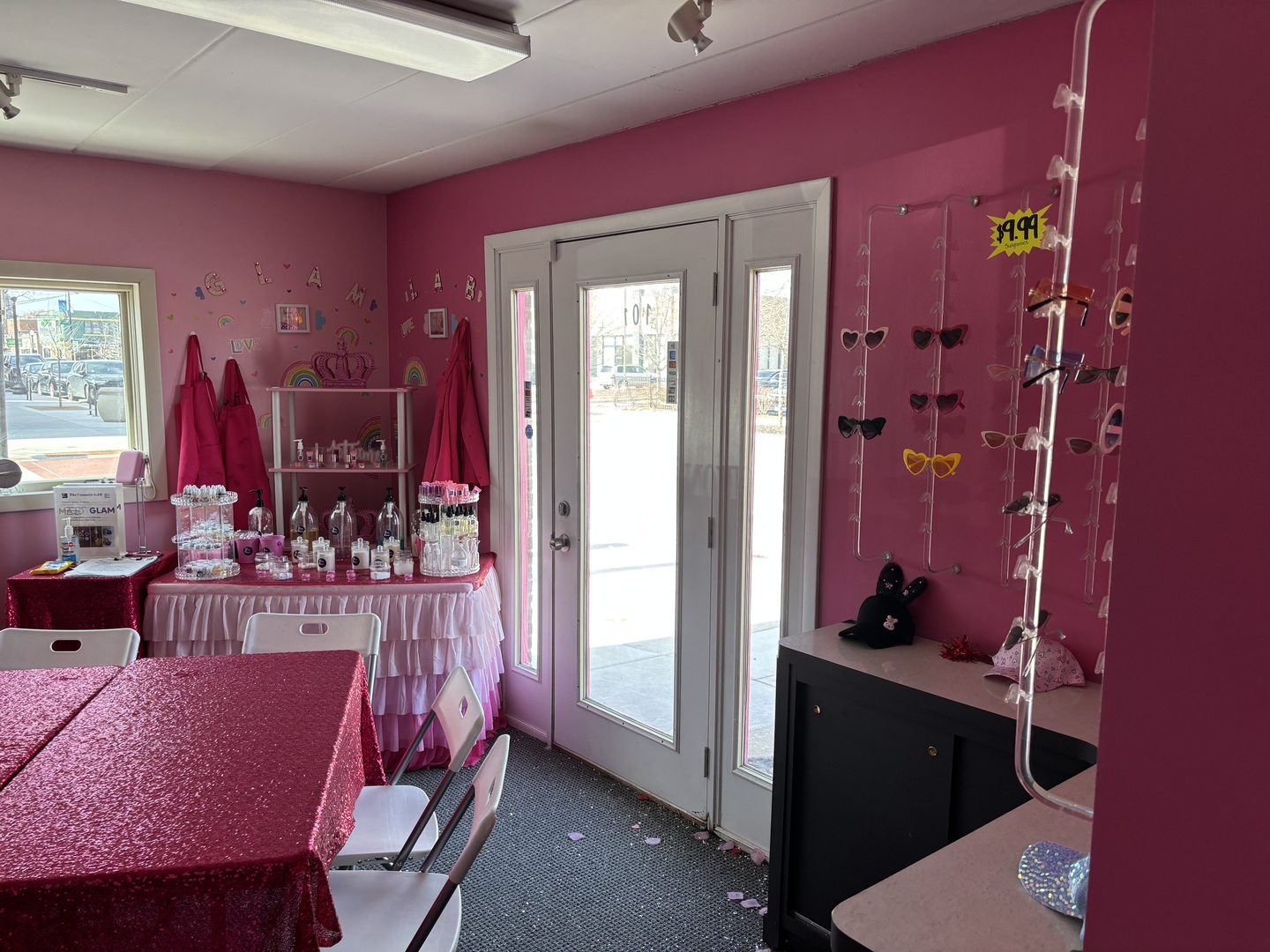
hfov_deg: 67.3
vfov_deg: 53.1
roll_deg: -0.1
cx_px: 635
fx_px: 954
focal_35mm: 26
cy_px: 476
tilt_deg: -7.2
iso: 64
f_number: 1.6
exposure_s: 1/121
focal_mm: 5.96
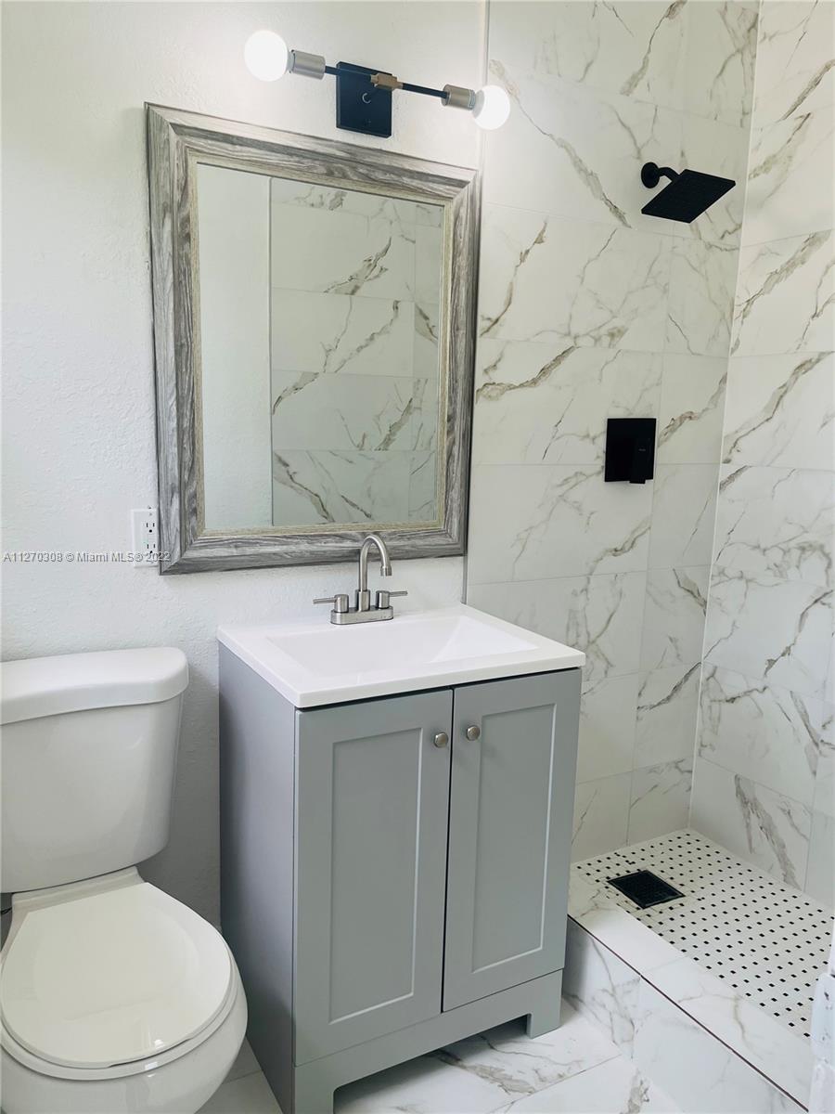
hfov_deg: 53.1
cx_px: 418
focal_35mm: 26
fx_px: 836
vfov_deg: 67.3
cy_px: 557
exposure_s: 1/164
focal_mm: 5.1
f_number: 1.6
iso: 50
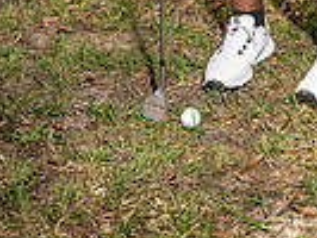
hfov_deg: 15.4
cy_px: -262
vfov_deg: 10.6
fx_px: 1164
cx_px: 236
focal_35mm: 127
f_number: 5.6
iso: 100
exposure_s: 1/250
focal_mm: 39
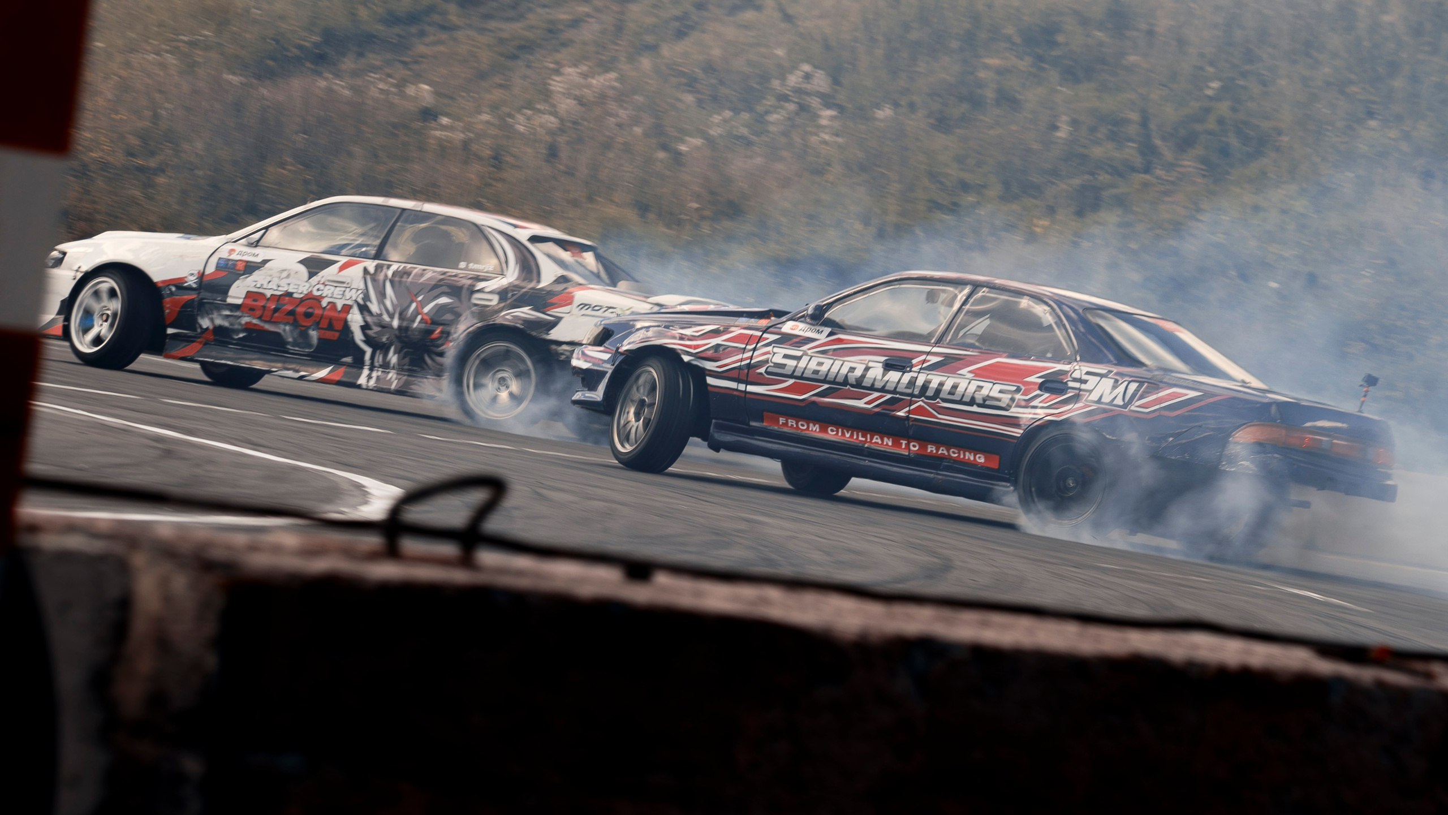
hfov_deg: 10.7
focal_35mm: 202
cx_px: 781
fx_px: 7763
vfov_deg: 6.0
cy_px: 362
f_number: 9
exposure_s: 1/125
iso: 100
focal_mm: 105
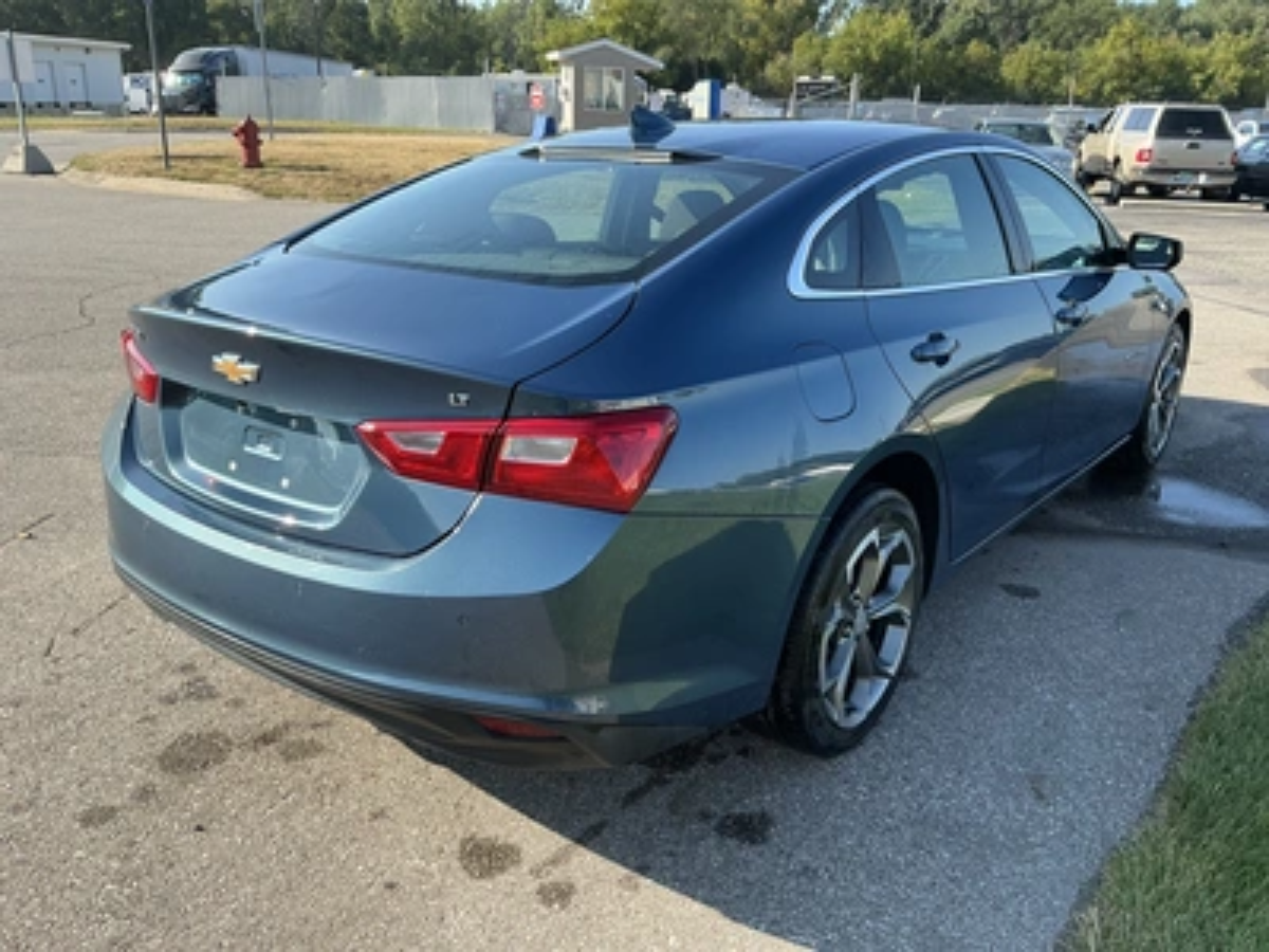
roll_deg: -2.2
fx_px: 1026
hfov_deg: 63.4
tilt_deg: -19.4
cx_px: 634
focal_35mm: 28
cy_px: 476
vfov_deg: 49.7
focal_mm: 3
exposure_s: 1/540
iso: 25
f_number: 1.8
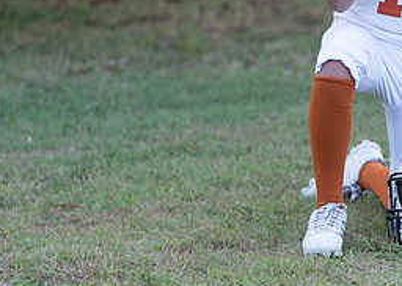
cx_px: 414
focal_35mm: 200
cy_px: 4
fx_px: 2280
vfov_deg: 7.1
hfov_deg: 10.0
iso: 250
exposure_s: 1/400
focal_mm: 80
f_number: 2.8
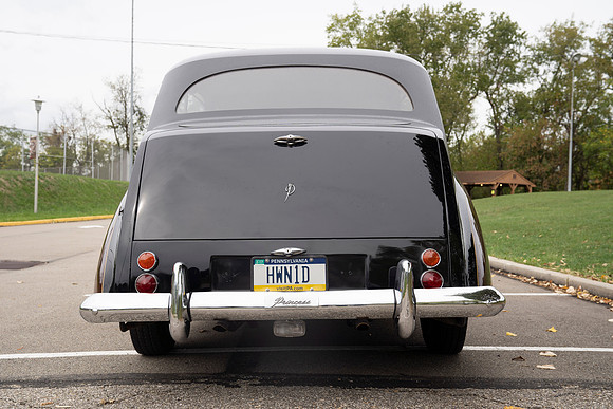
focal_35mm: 41
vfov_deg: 32.6
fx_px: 698
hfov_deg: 47.4
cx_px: 306
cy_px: 204
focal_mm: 41
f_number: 5.6
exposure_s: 1/250
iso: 200
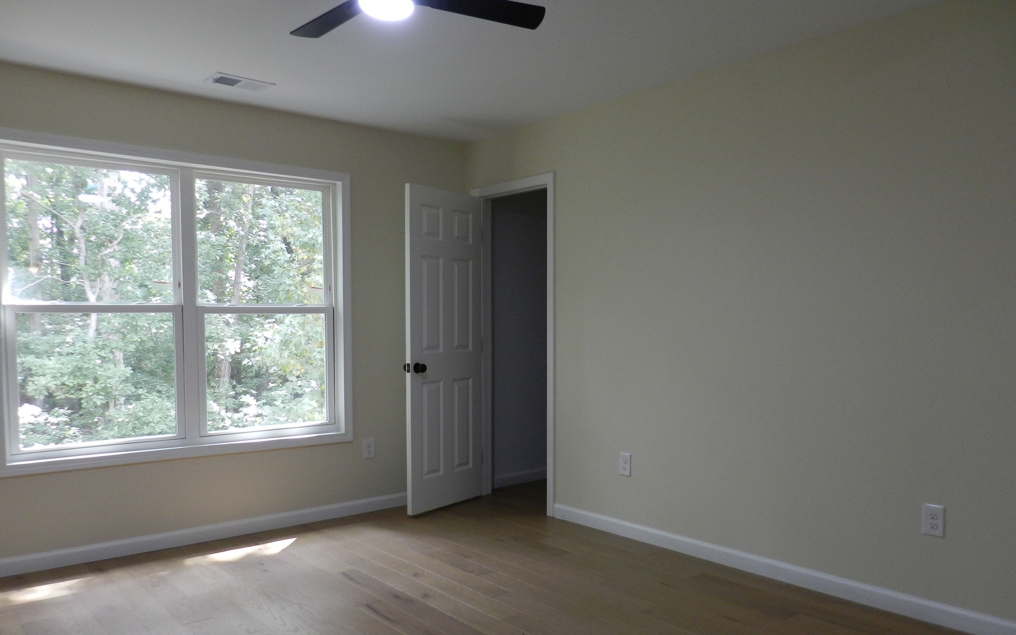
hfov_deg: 68.4
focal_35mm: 27
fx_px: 748
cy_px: 358
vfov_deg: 45.9
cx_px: 506
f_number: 3.5
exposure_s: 1/50
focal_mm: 4.5
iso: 250
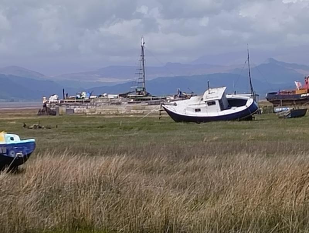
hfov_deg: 10.8
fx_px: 1636
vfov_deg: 8.1
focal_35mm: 183
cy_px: 116
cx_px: 154
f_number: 1.87
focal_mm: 5.56
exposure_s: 1/3939
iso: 102
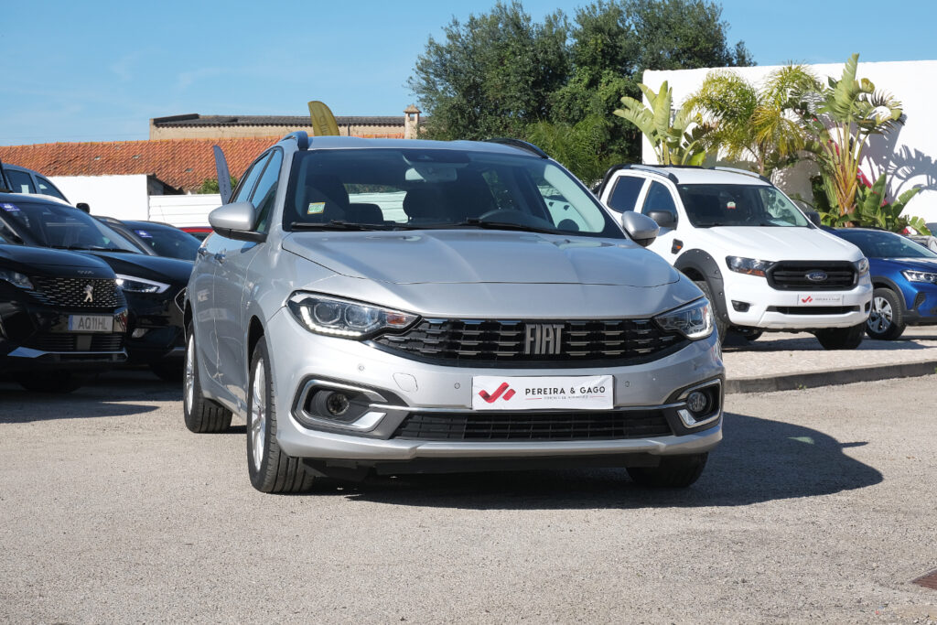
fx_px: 1744
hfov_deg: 30.1
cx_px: 468
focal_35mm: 67
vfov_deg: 20.3
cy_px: 312
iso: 200
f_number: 9
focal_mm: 44.5
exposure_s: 1/400
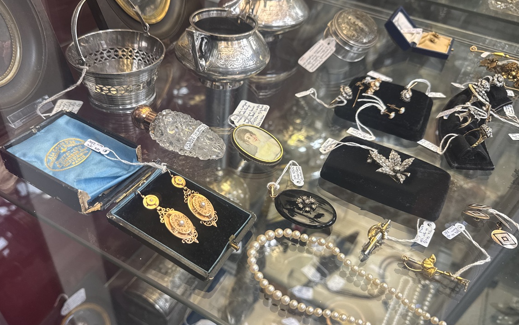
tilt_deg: -43.4
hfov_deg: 66.3
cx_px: 237
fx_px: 396
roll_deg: -5.1
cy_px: 181
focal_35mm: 28
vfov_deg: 44.5
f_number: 1.78
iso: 125
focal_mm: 6.76
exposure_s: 1/100
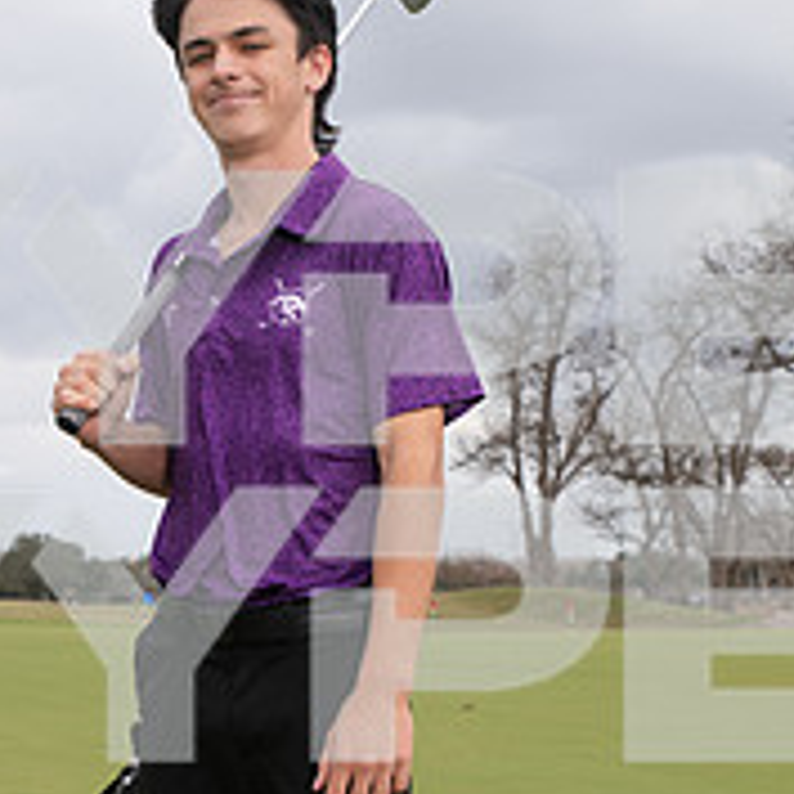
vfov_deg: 20.9
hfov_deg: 21.1
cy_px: 628
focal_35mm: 82
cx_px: 260
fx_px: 2128
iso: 80
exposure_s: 1/320
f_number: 6.3
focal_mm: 38
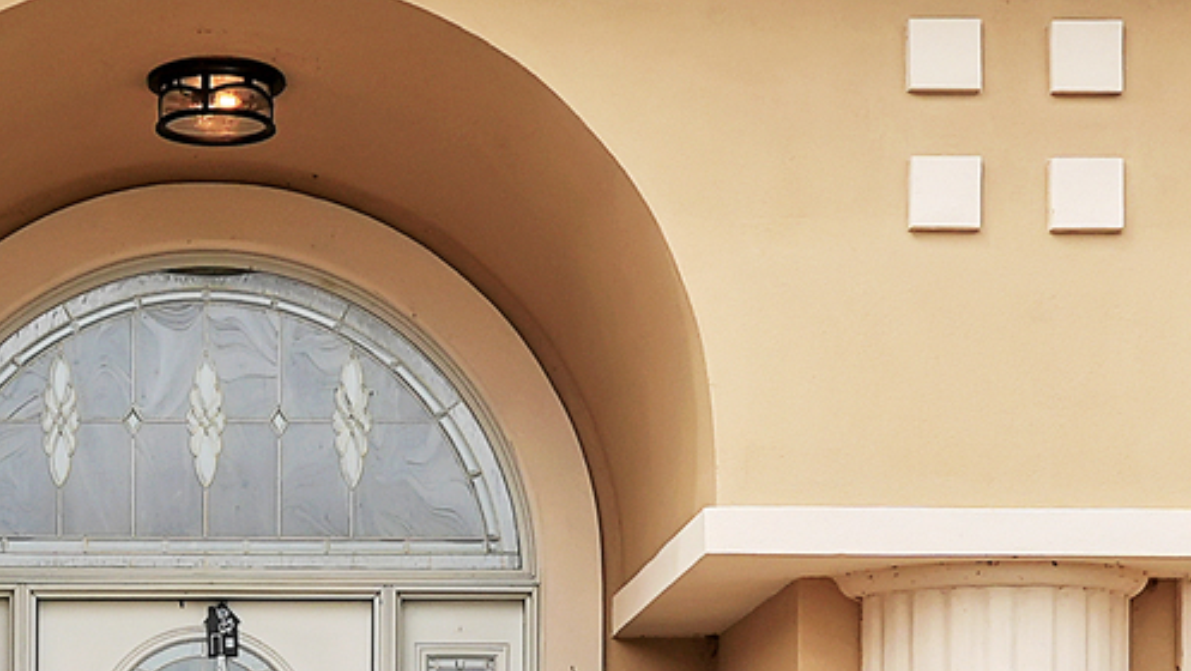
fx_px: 3577
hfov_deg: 18.7
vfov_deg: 10.4
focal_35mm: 113
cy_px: 980
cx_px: 213
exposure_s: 1/250
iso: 100
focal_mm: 17.5
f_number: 8
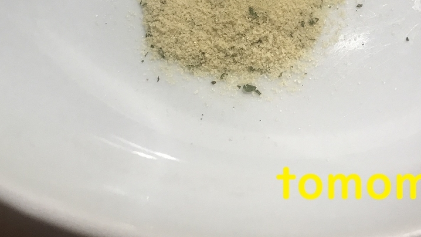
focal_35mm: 51
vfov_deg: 22.5
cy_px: -4
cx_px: 235
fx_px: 569
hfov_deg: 40.5
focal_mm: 3.99
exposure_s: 1/30
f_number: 1.8
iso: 25
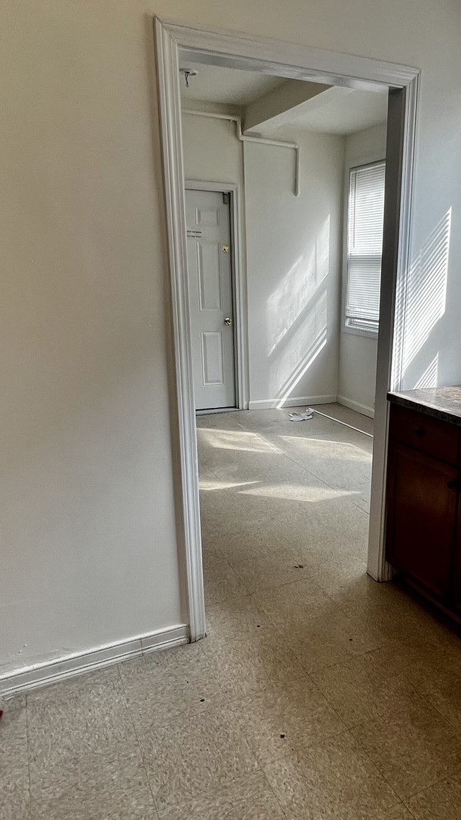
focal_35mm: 25
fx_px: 543
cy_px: 450
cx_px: 353
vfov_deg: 73.9
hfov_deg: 44.3
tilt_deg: -16.1
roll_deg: -1.4
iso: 40
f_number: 1.8
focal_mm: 1.57
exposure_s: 1/120
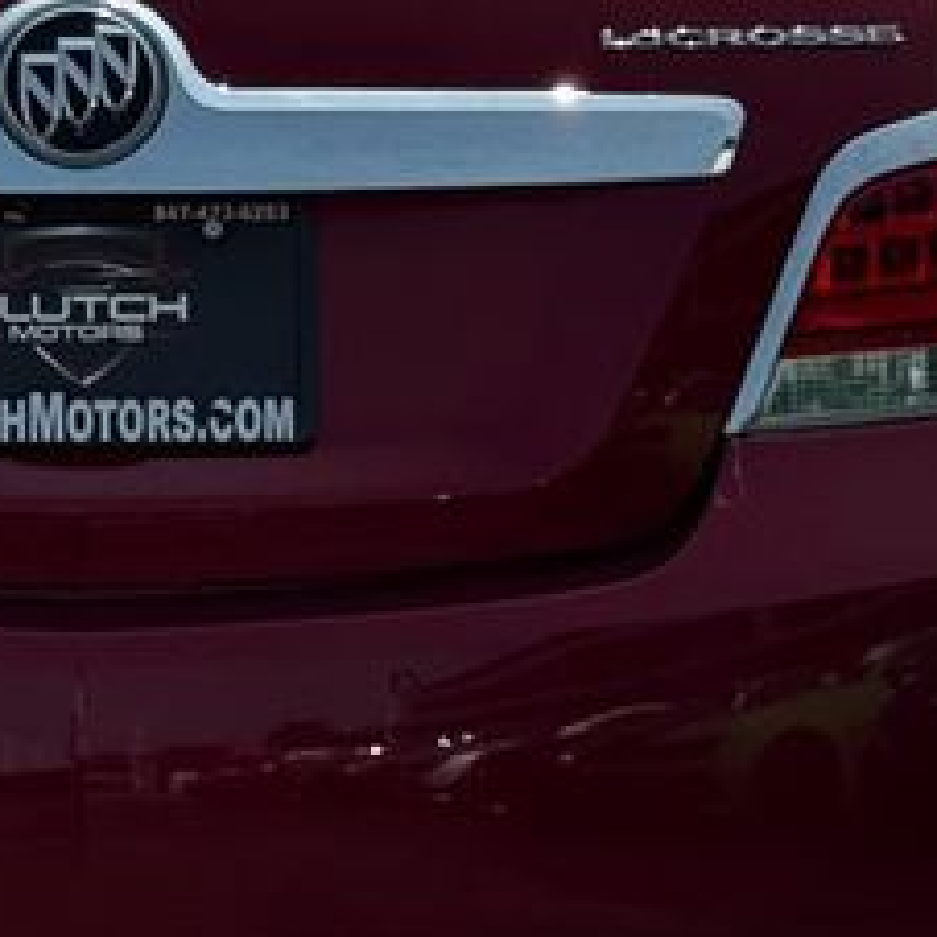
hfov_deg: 9.1
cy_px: -33
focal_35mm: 191
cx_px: 4
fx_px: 5849
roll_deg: -0.6
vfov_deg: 9.1
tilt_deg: -6.4
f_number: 1.78
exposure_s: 1/5848
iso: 64
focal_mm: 6.76
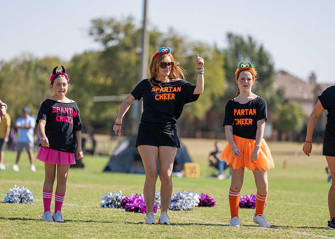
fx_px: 1993
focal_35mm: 210
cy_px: 120
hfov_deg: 9.6
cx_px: 168
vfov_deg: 6.9
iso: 320
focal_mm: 200
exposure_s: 1/6400
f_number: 2.8
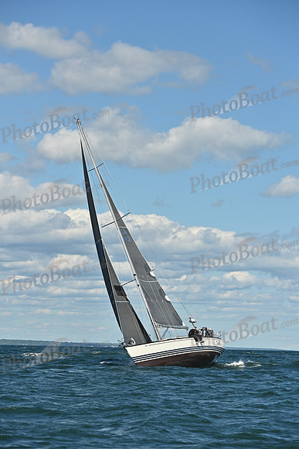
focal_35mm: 130
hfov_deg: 10.6
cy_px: 224
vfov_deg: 15.8
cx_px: 150
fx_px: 1618
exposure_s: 1/4000
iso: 320
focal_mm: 130
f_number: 6.3
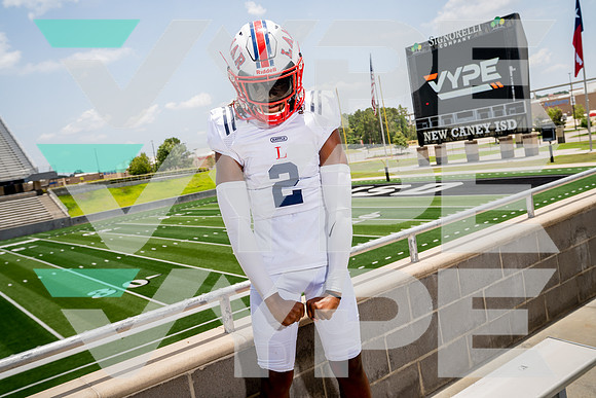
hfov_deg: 57.2
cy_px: 199
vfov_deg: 40.0
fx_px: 546
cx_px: 298
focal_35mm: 33
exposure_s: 1/250
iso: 100
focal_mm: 33
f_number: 7.1
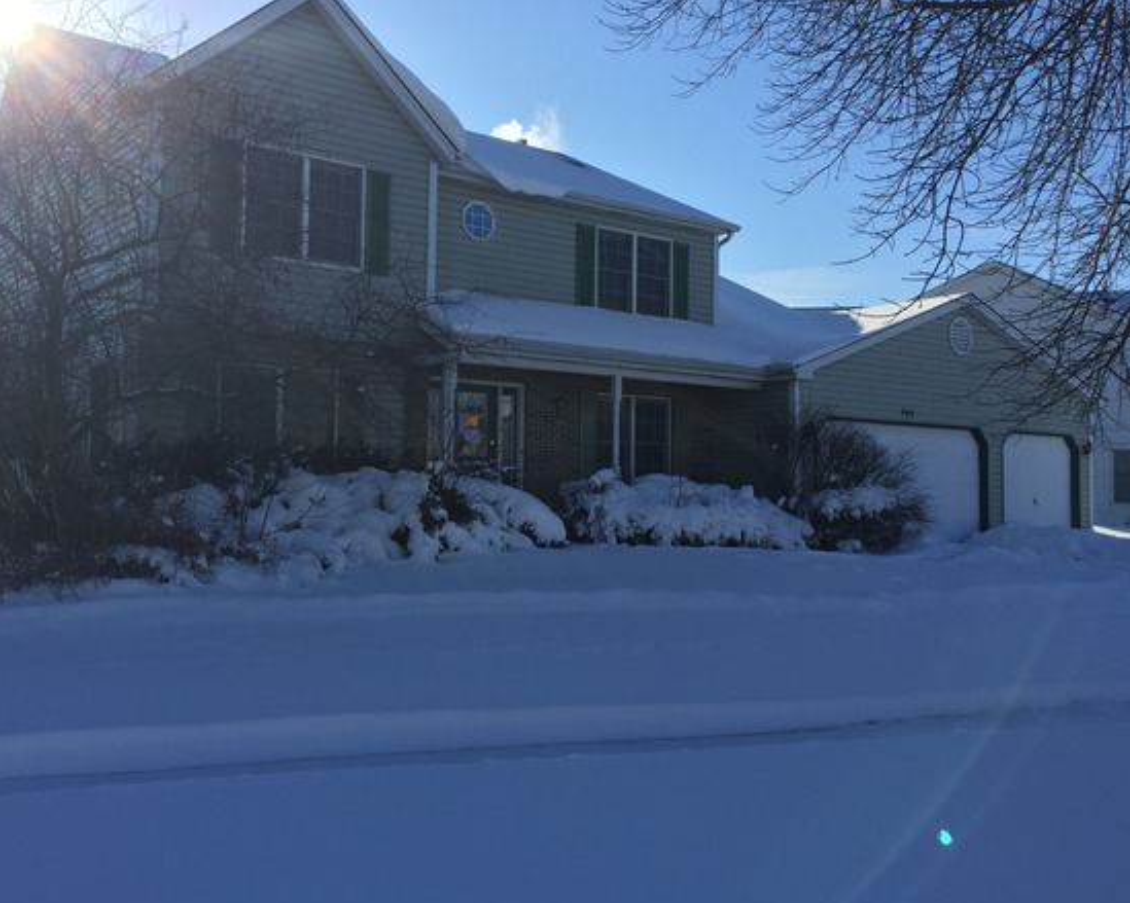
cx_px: 490
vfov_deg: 44.5
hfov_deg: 54.1
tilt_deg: +3.3
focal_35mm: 33
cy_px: 424
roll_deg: -2.3
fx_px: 1103
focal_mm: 4.15
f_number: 2.2
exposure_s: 1/3049
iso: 32
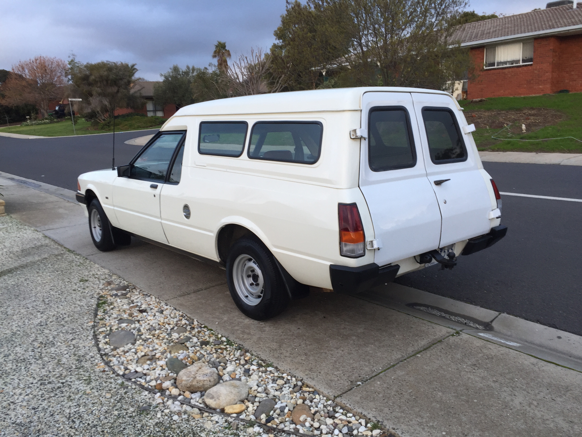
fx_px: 488
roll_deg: +5.3
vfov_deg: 48.2
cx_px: 291
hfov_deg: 61.7
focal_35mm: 29
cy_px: 218
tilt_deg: -12.6
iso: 32
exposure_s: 1/100
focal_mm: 4.15
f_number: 2.2
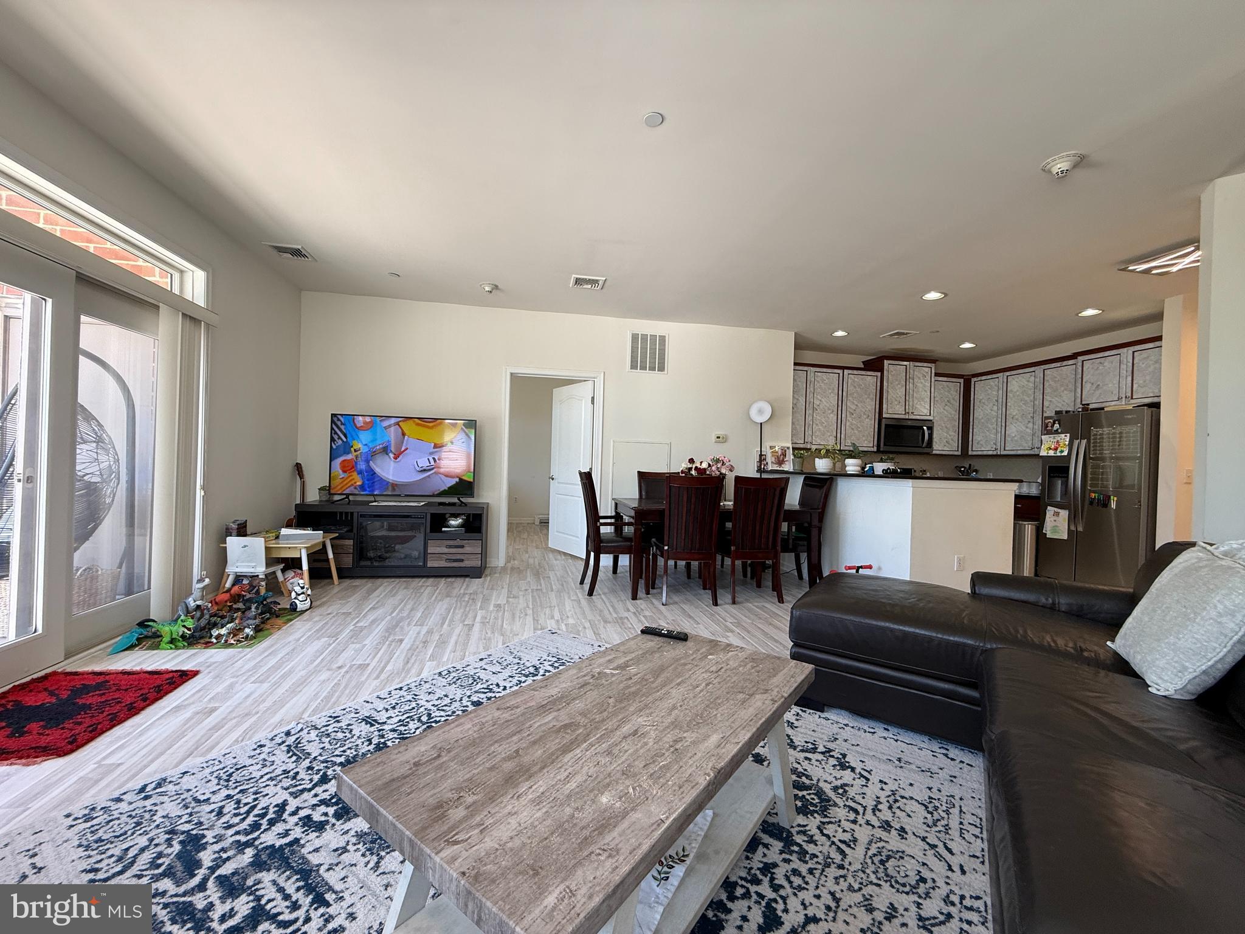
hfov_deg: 102.1
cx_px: 622
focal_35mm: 14
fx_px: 504
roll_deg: -1.6
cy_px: 467
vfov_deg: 85.7
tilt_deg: -0.2
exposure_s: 1/120
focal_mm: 2.22
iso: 100
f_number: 2.2
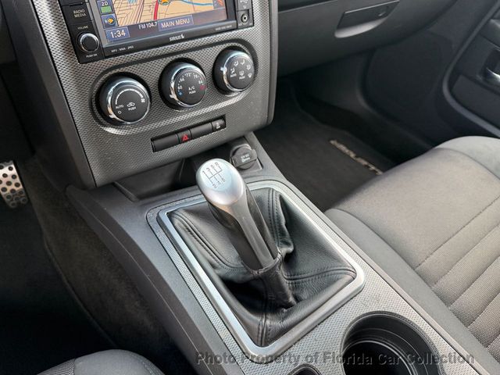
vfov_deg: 56.8
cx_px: 250
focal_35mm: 24
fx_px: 347
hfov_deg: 71.6
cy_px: 188
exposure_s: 1/161
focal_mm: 6.76
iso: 200
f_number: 1.78
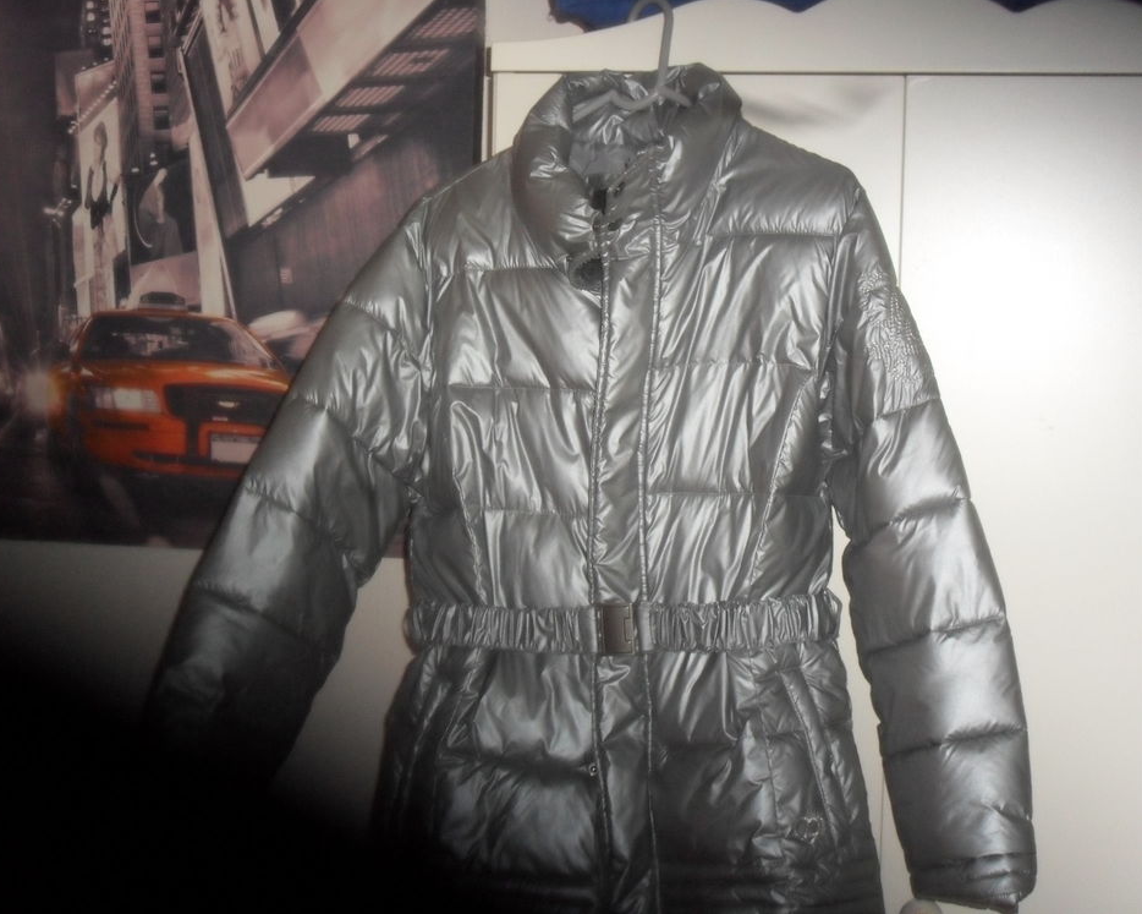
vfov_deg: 22.2
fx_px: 2332
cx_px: 536
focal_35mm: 69
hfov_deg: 27.5
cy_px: 456
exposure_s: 1/60
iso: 400
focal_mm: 11.7
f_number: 4.6
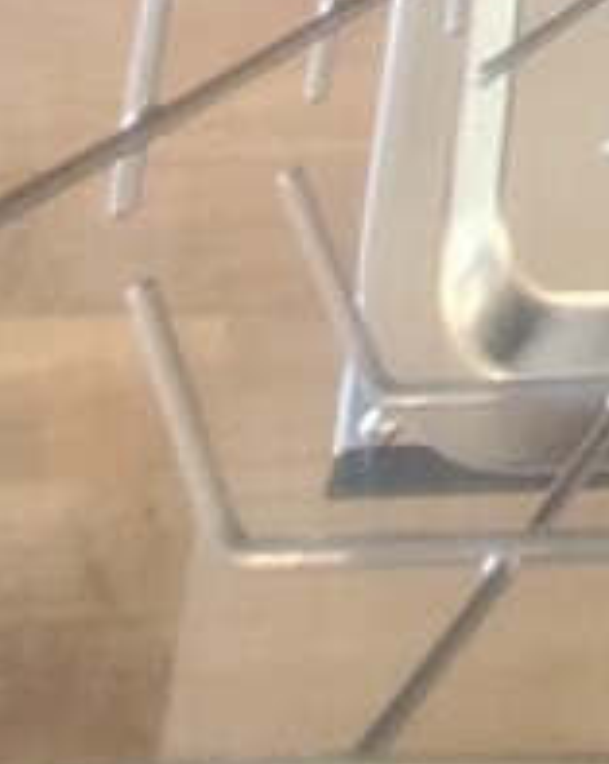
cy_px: -1074
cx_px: 1358
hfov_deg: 15.7
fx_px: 1490
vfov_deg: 15.2
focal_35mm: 66
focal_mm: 1.8
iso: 500
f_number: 2.2
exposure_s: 1/29
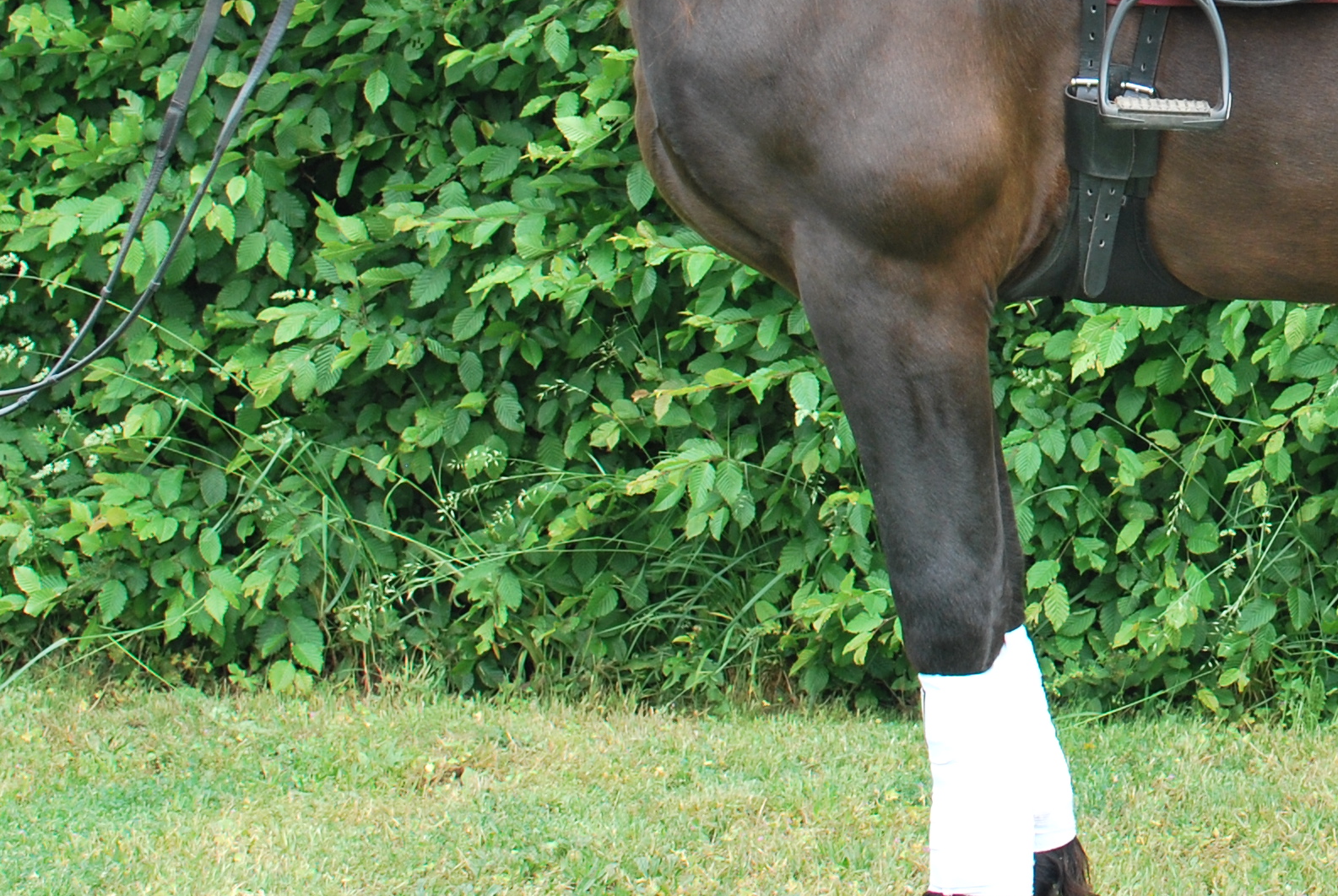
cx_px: 1351
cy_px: -17
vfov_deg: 10.6
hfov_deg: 15.7
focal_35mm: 128
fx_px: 4771
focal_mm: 35
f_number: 4.5
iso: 200
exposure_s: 1/200
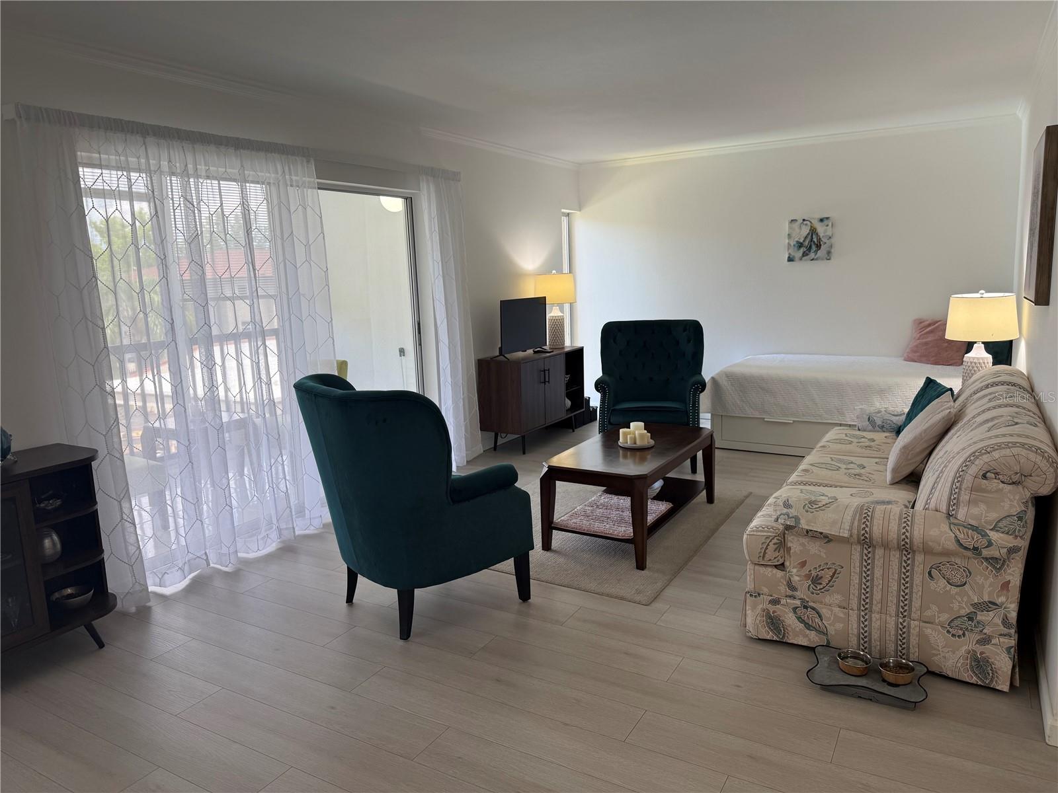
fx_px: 734
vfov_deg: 56.8
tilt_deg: -8.5
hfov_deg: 71.6
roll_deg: +1.9
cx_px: 529
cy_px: 396
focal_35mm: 24
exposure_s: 1/132
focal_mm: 6.76
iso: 80
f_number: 1.78
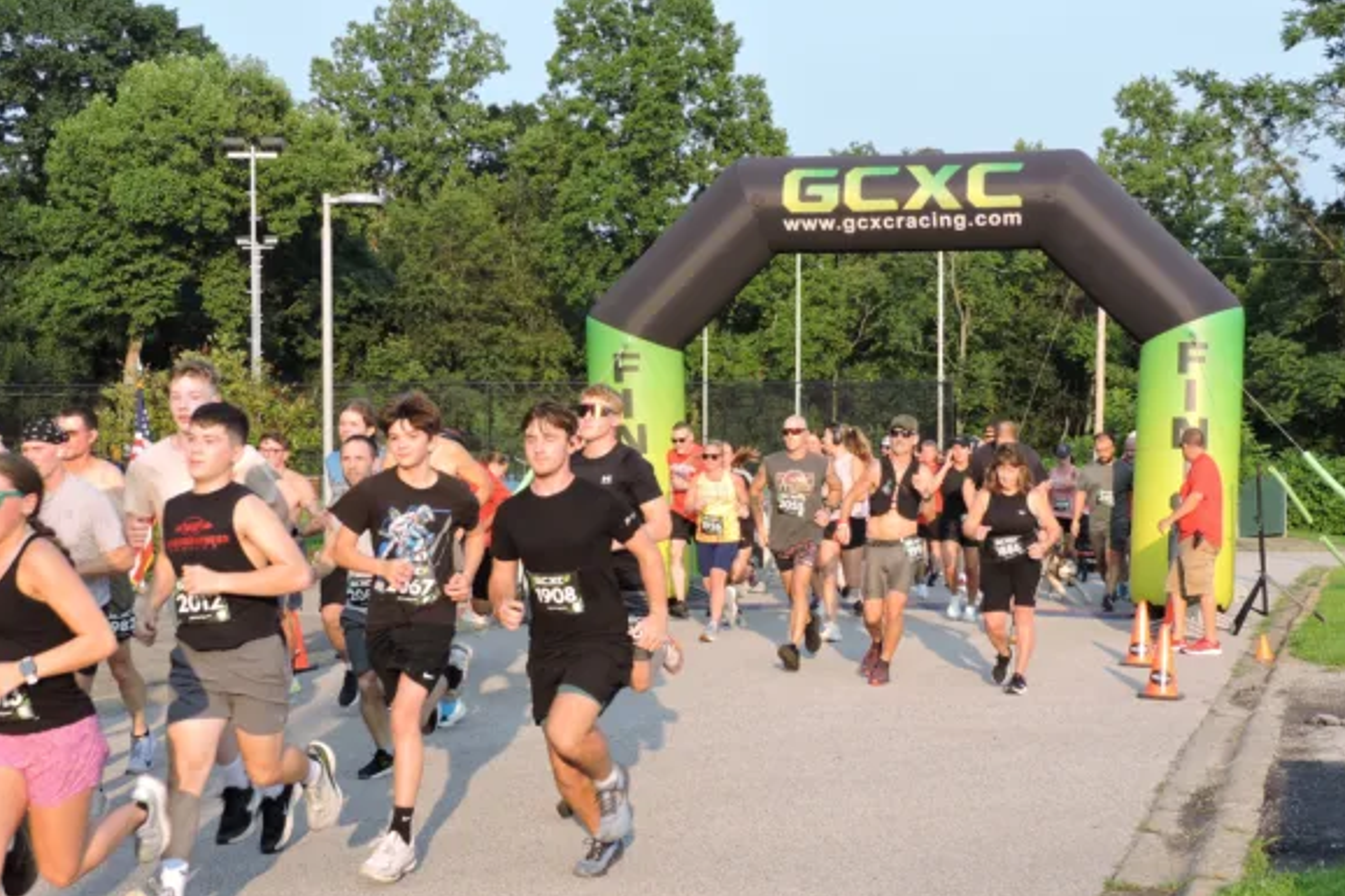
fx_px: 2241
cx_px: 650
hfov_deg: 33.4
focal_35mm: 60
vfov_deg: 22.6
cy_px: 431
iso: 100
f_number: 3.6
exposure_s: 1/250
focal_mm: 8.9
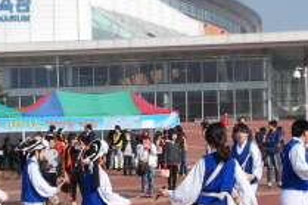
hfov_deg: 17.8
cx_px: 161
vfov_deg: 11.9
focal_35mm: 115
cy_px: 114
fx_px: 983
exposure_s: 1/800
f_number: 14
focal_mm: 32
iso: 800
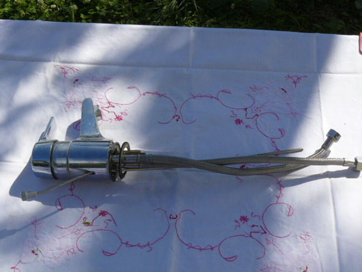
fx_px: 617
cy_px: 142
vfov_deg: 24.8
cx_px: 188
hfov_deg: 32.7
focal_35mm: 59
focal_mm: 6.2
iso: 100
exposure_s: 1/400
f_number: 6.3
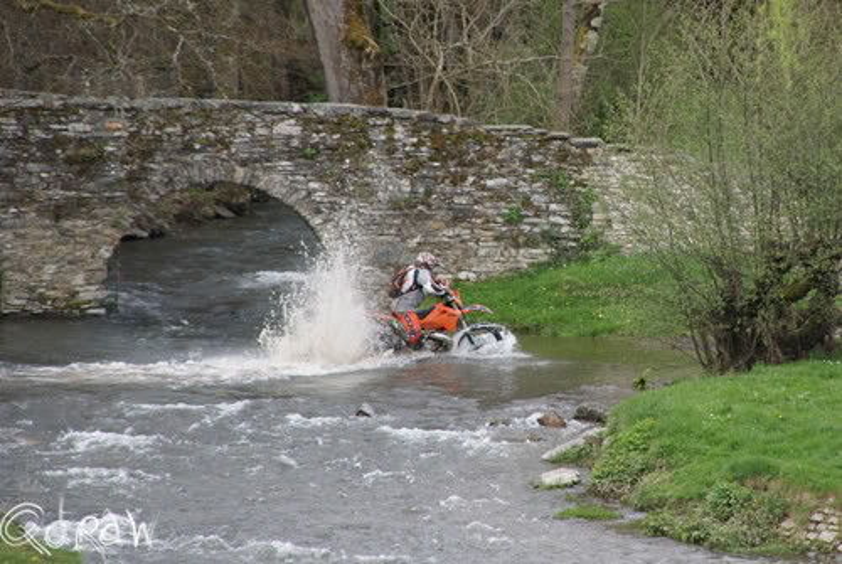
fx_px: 7027
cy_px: 282
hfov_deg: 6.9
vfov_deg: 4.6
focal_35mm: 300
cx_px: 421
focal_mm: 200
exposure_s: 1/320
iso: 320
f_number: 6.3
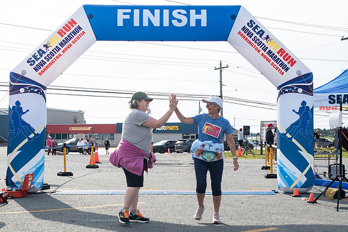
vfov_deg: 26.1
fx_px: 498
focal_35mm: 52
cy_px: 147
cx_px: 174
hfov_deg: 38.5
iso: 800
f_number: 4
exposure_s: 1/3200
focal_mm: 32
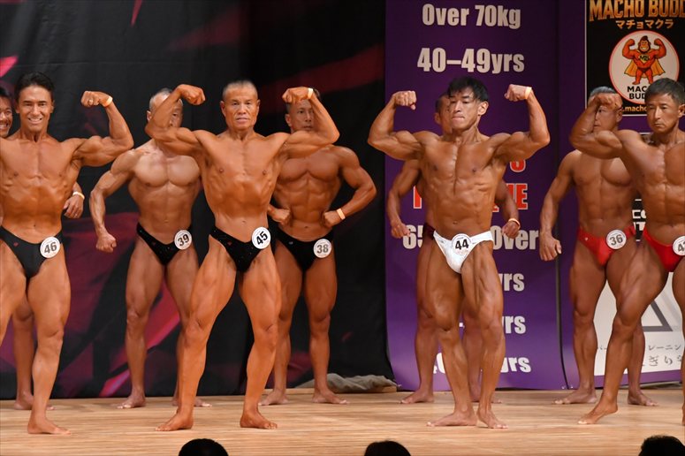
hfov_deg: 7.6
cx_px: 342
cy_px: 228
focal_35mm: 270
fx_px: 5135
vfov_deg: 5.1
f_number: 5.6
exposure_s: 1/400
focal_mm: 180
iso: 5600
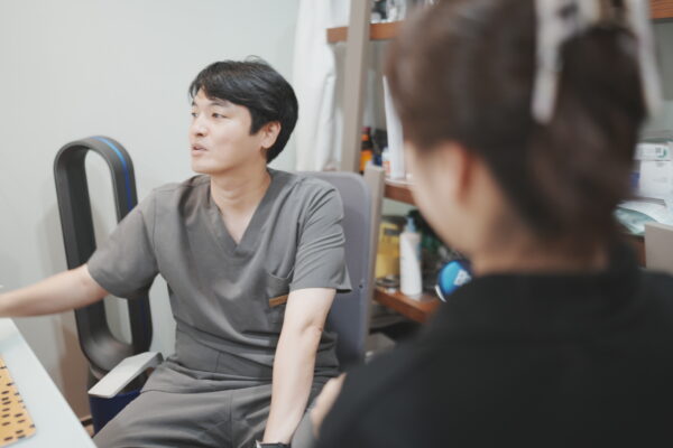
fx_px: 654
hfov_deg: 54.4
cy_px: 224
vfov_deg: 37.9
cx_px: 336
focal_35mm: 35
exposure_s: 1/40
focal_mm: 35
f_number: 1.4
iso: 125
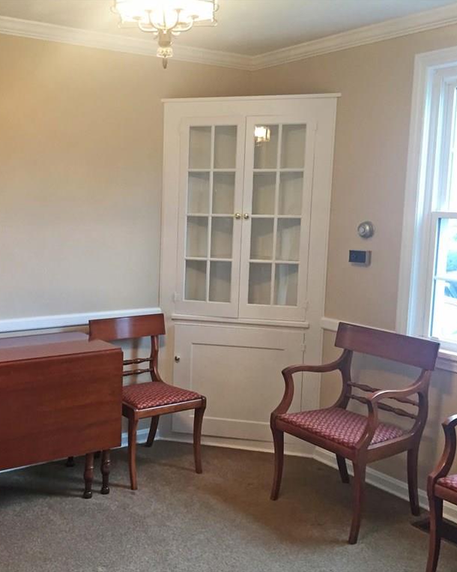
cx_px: 121
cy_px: 286
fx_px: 643
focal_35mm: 38
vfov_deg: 47.9
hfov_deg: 38.3
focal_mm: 4.15
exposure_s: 1/30
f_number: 2.2
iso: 125
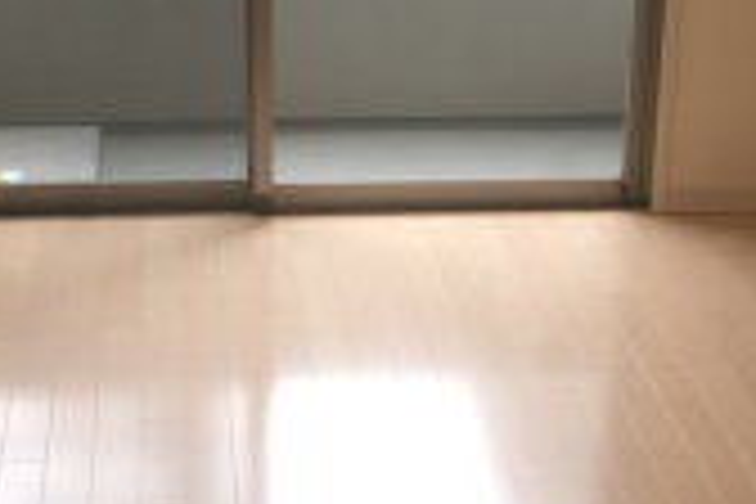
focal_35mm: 80
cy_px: 335
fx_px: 1680
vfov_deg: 17.0
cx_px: 405
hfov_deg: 25.4
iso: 100
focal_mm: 20
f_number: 8
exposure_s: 1/50
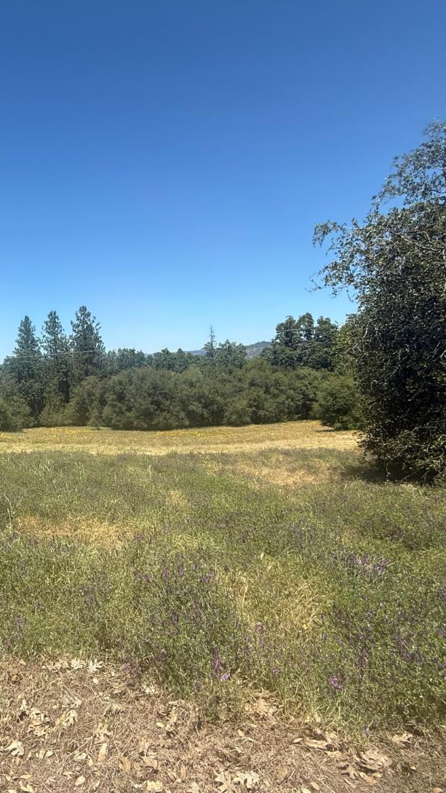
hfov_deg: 48.7
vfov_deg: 83.8
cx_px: 55
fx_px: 441
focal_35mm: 21
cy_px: 405
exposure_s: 1/1613
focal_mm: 2.22
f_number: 2.2
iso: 50
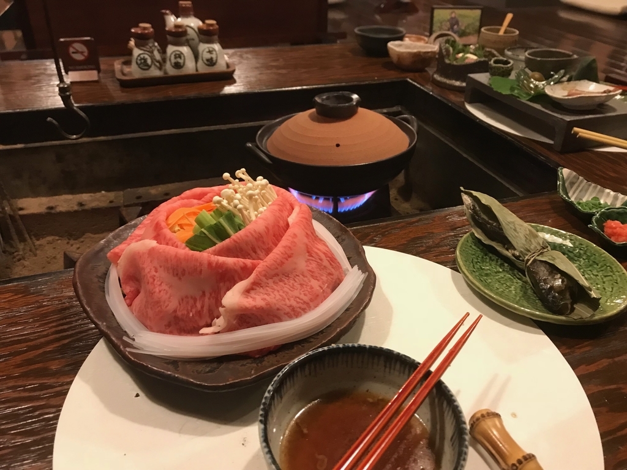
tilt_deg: -32.6
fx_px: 507
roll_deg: -0.9
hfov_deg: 63.4
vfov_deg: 49.7
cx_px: 314
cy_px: 235
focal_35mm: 28
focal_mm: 3.99
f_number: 1.8
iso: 100
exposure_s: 1/13
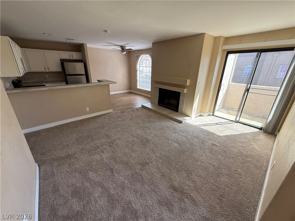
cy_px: 110
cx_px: 148
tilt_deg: -19.9
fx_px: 119
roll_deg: -0.9
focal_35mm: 14
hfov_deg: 102.1
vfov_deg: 85.7
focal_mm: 2.22
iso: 64
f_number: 2.2
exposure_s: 1/145
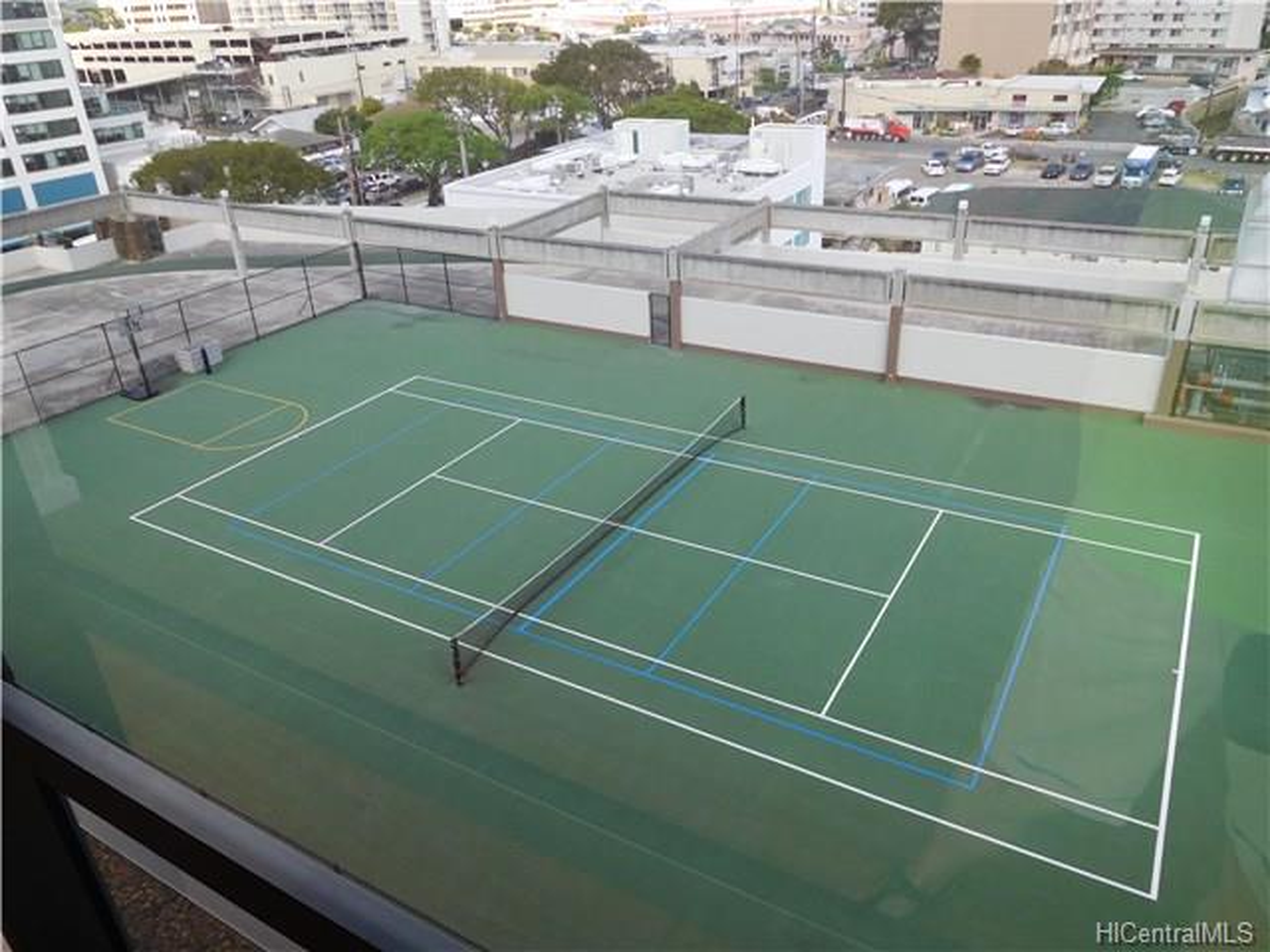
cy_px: 476
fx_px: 917
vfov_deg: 54.9
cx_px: 635
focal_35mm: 25
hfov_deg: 69.4
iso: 125
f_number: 3.4
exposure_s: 1/50
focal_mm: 4.5
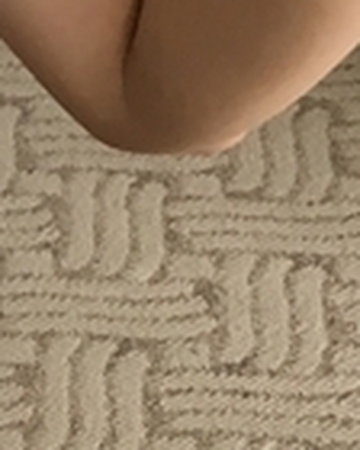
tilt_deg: -41.0
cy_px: 779
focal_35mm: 216
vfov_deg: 8.6
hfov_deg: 6.3
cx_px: -858
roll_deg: +2.0
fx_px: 2877
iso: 25
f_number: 2.2
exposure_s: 1/30
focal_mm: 4.15
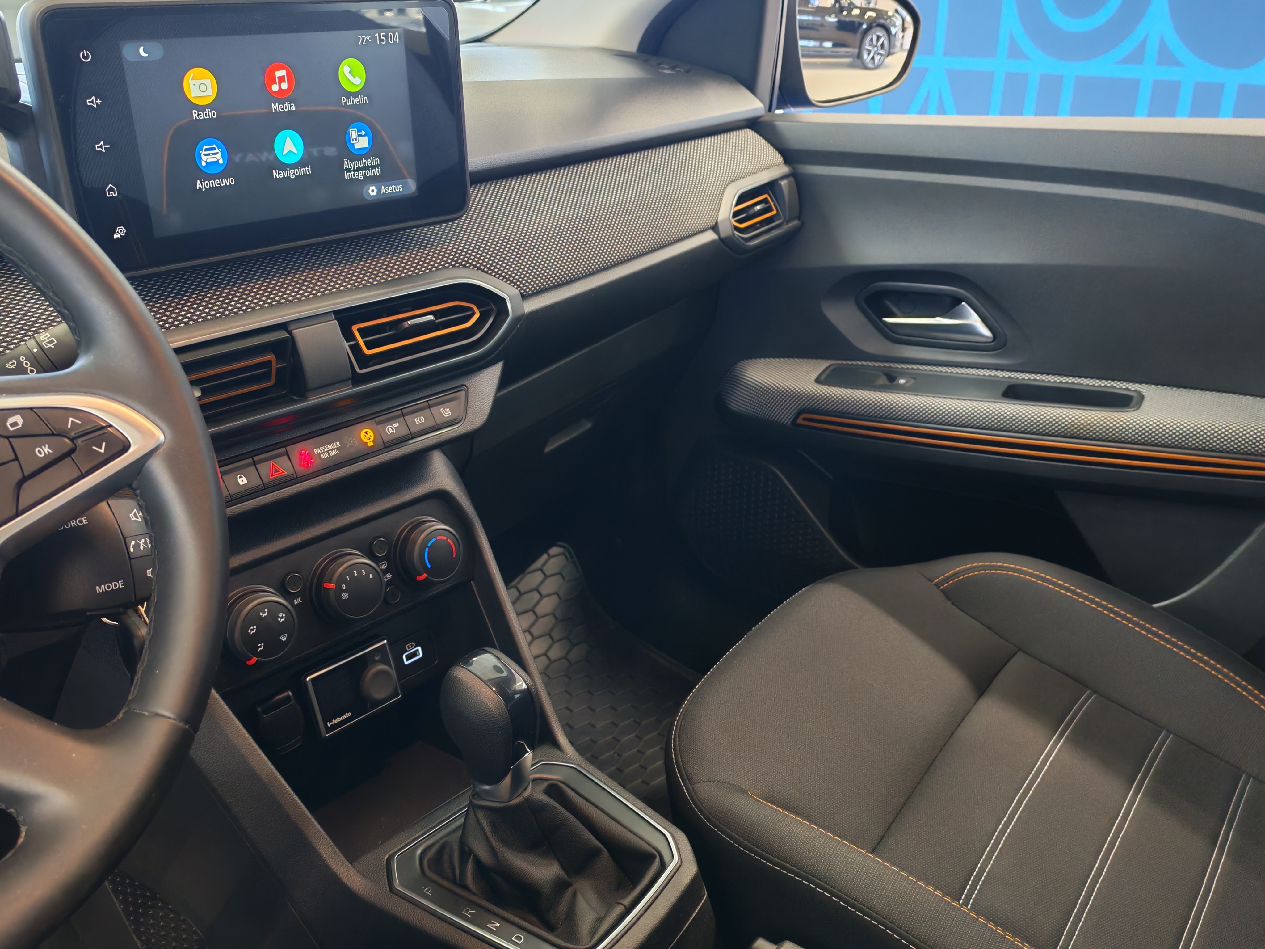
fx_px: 1169
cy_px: 474
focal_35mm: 32
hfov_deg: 56.8
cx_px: 632
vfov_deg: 44.2
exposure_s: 1/50
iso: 1244
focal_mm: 6.12
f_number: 1.9
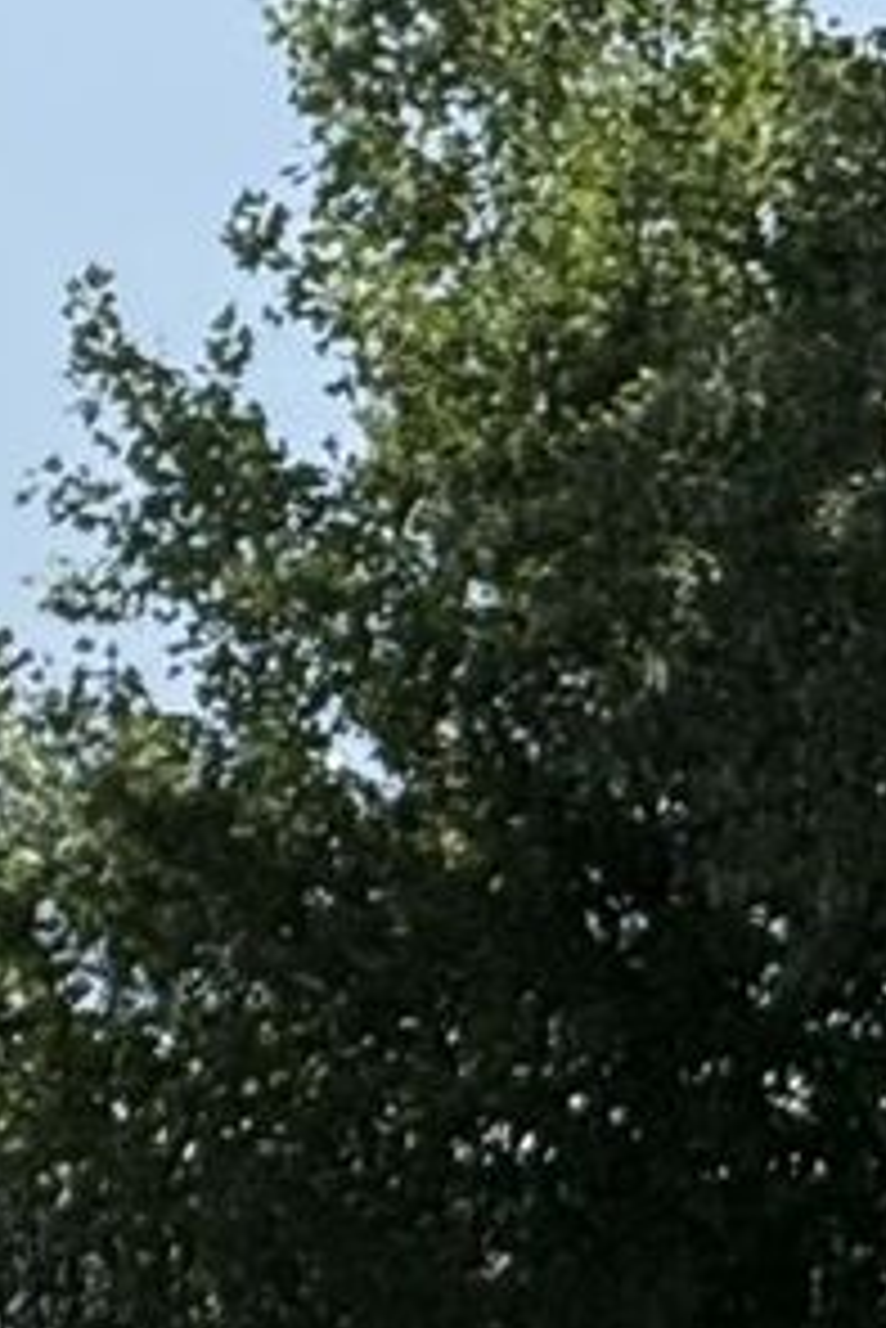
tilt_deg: -1.0
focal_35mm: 812
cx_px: 1340
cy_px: 2228
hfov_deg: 1.7
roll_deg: +1.2
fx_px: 29939
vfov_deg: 2.5
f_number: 2.8
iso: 50
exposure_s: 1/1186
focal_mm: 15.66
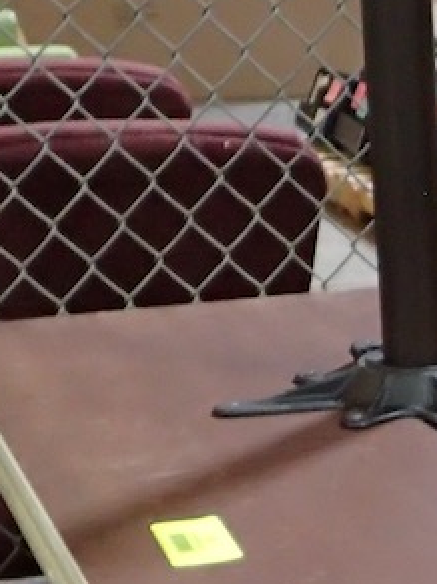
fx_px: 2223
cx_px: 776
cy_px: 644
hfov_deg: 10.6
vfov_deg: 14.6
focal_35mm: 132
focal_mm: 5.5
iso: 640
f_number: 2.3
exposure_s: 1/30
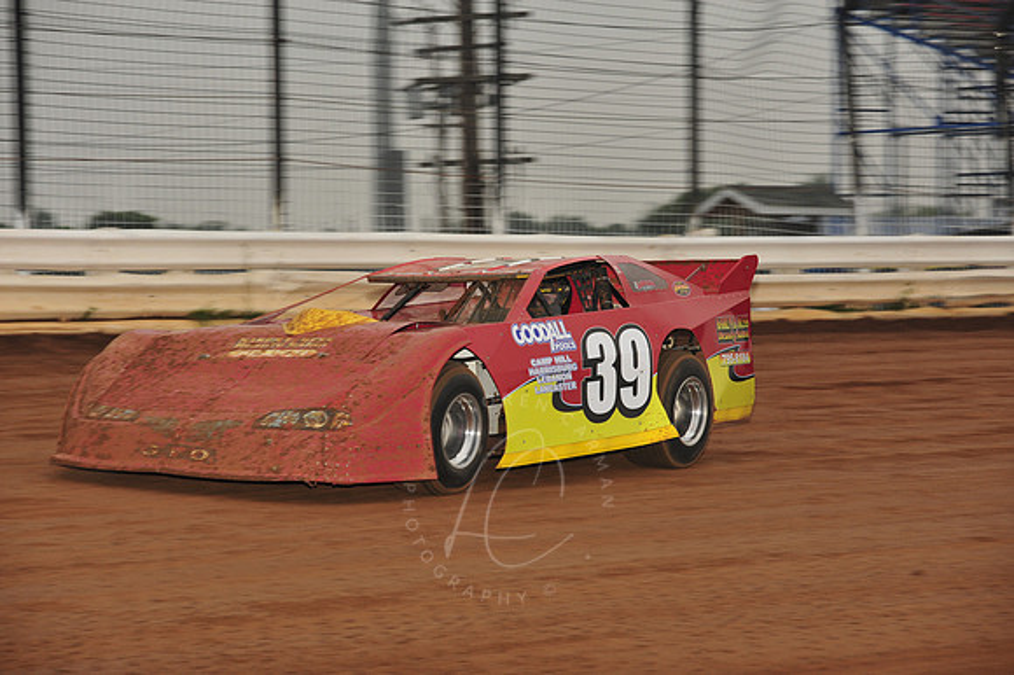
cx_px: 507
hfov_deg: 14.2
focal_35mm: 145
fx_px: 4082
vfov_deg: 9.5
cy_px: 338
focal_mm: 145
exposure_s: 1/320
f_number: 8
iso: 1000
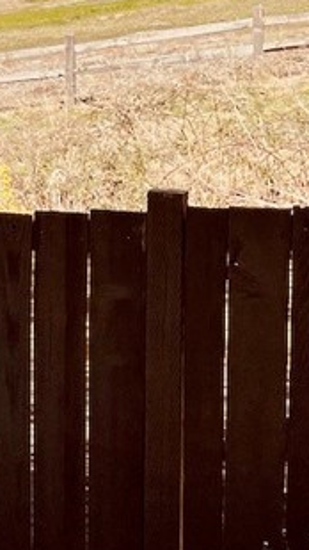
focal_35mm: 94
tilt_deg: -7.2
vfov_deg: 22.4
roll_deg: +2.0
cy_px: 116
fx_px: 1368
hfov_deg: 10.5
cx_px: -508
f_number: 1.6
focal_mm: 5.1
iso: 32
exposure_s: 1/3788
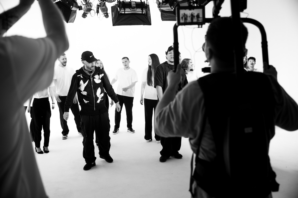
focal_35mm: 37
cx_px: 149
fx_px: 304
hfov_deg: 52.3
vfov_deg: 36.2
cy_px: 99
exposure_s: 1/160
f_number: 2.8
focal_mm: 36.7
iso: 250
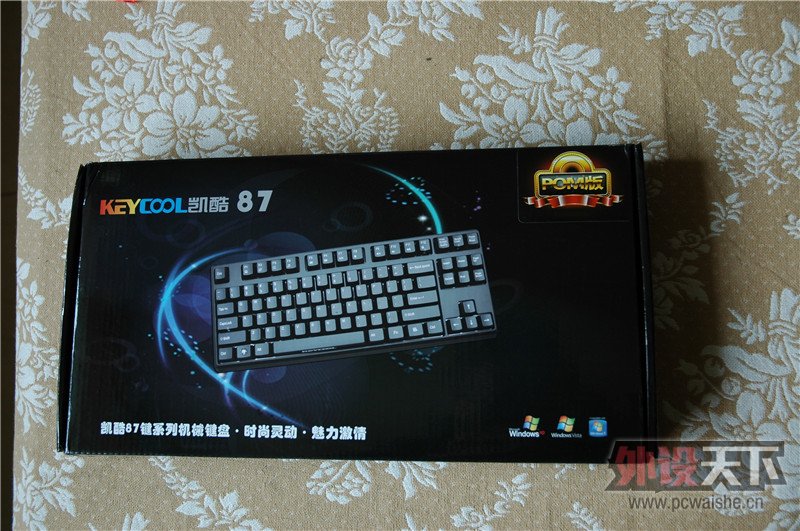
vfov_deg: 32.9
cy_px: 266
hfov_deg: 48.0
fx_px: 899
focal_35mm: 40
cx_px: 400
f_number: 3.8
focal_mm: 27
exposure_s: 1/50
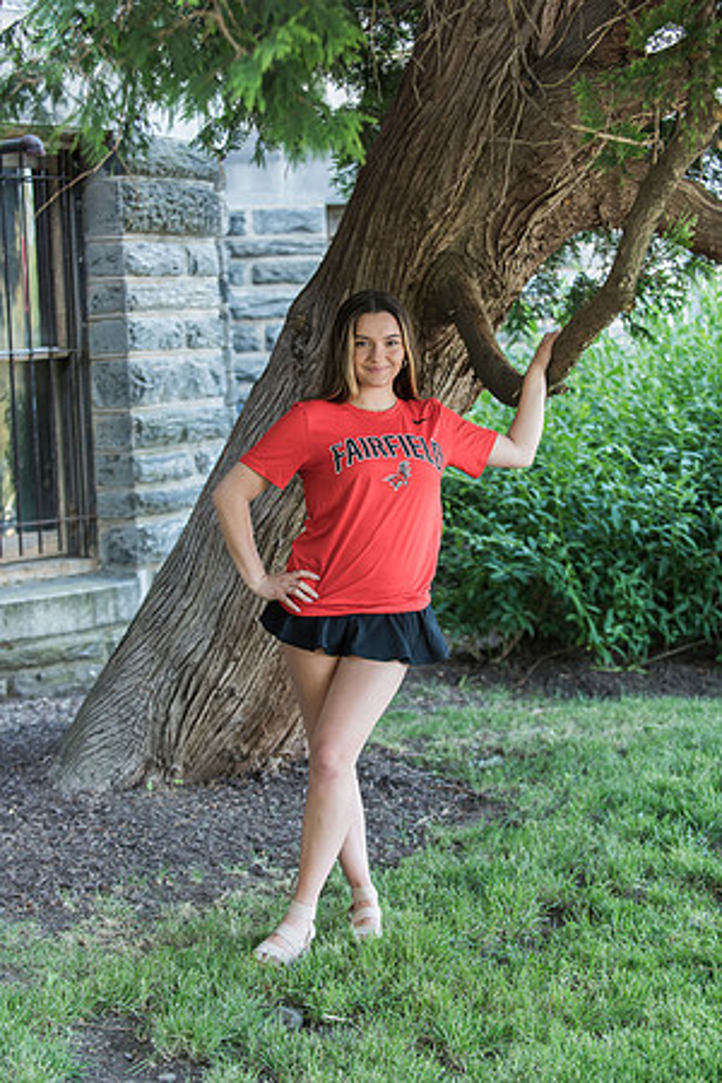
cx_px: 361
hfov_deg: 19.5
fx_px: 2106
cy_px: 542
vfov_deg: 28.8
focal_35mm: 70
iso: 320
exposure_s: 1/60
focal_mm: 70
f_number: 3.5
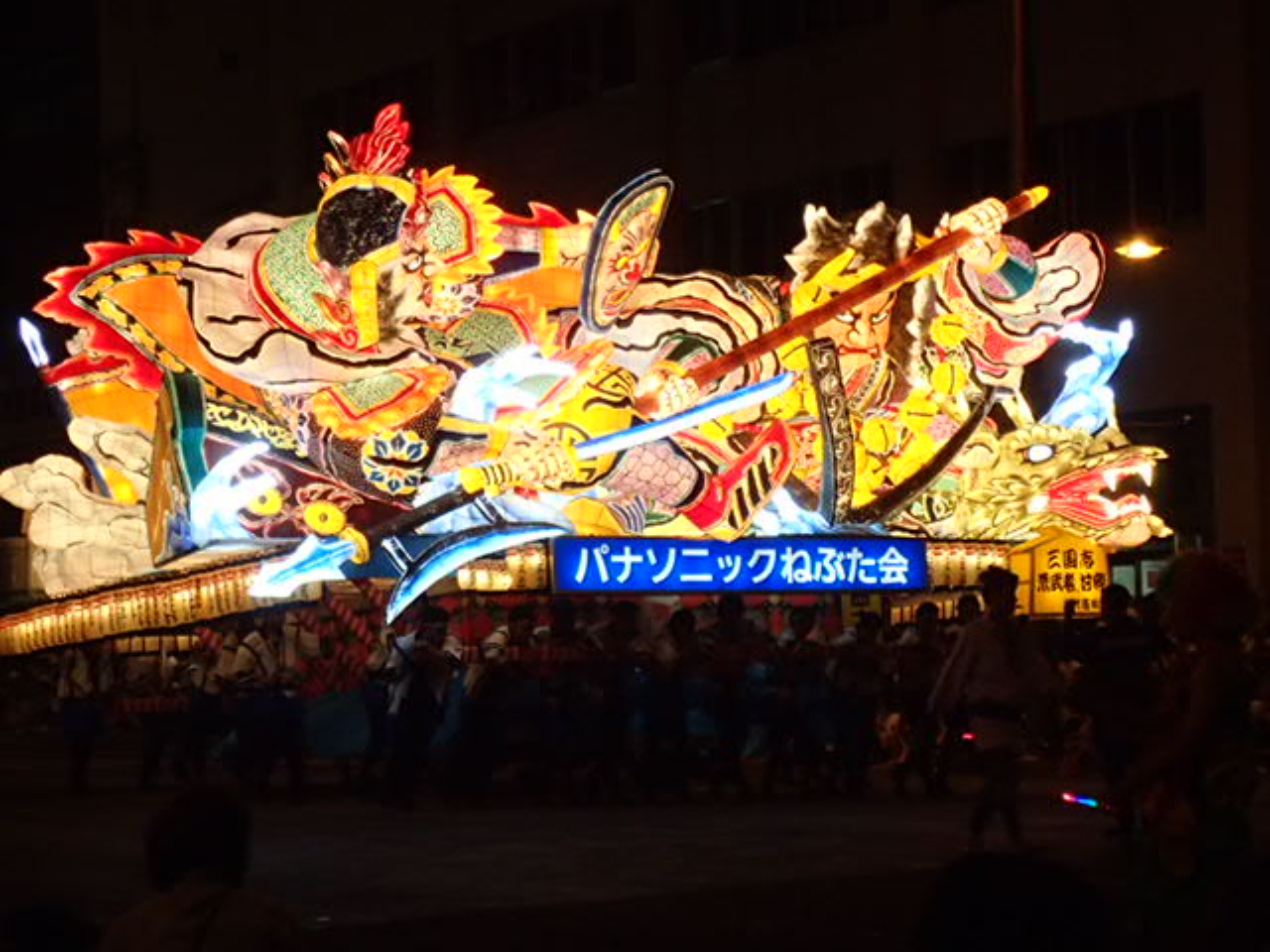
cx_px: 635
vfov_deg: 14.8
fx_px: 3669
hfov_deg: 19.6
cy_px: 476
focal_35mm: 100
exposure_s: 1/60
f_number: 4.9
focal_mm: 18
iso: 800
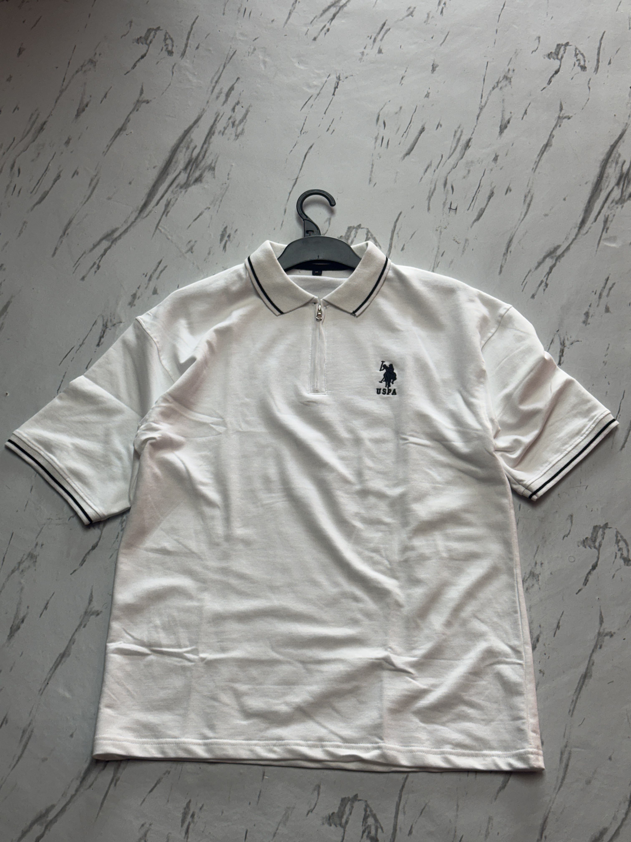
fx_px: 1167
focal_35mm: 48
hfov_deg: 30.3
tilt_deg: -64.4
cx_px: 316
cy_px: 421
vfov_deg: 39.7
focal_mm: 6.76
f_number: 1.78
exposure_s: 1/100
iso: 50
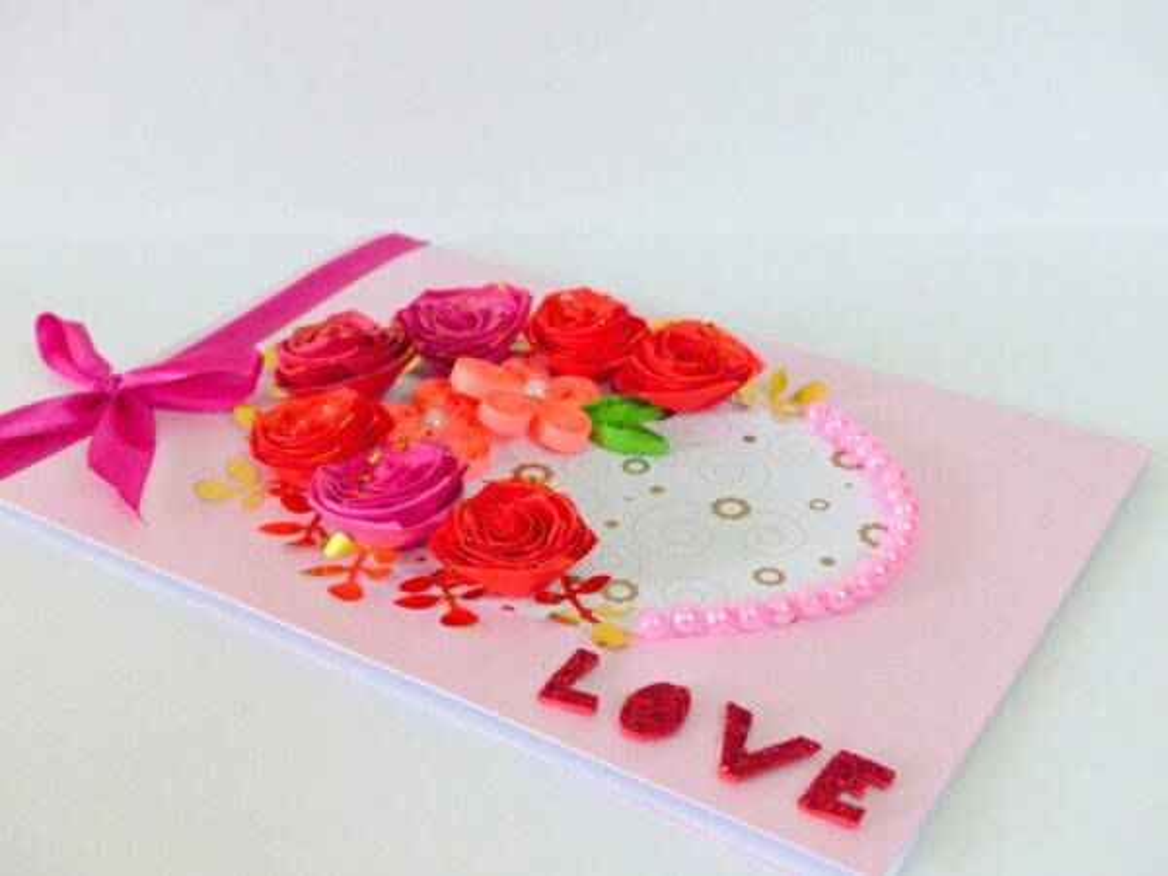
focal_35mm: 44
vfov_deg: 32.9
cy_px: 438
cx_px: 584
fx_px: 1485
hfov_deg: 42.9
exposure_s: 1/40
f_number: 2.8
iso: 400
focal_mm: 7.8
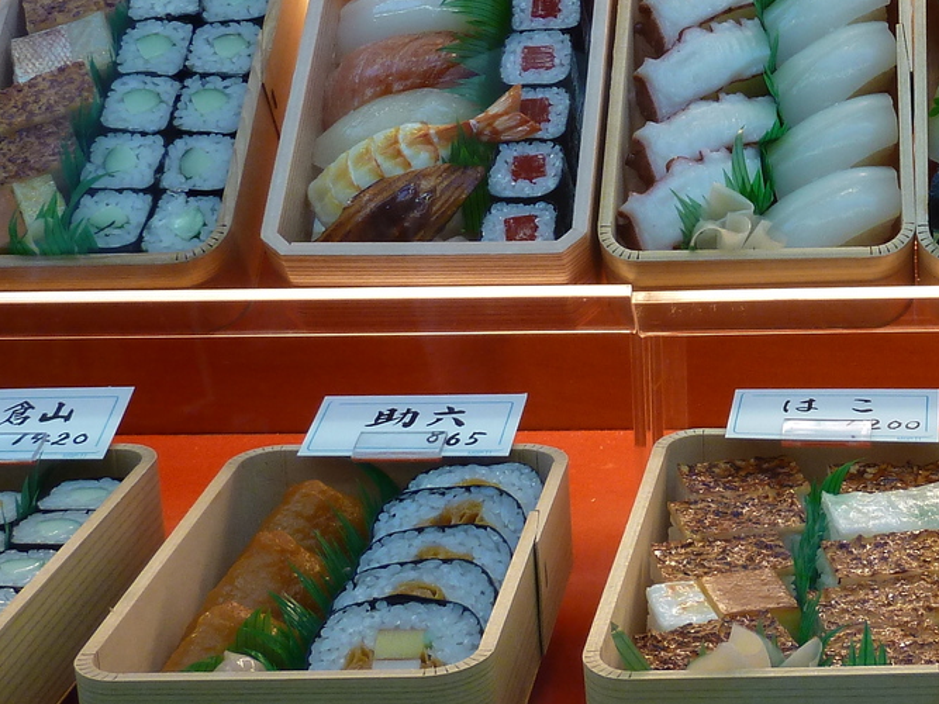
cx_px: 952
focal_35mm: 84
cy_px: 184
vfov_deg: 17.5
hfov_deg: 22.4
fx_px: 2278
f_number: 3.5
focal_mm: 5.7
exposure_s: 1/30
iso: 125
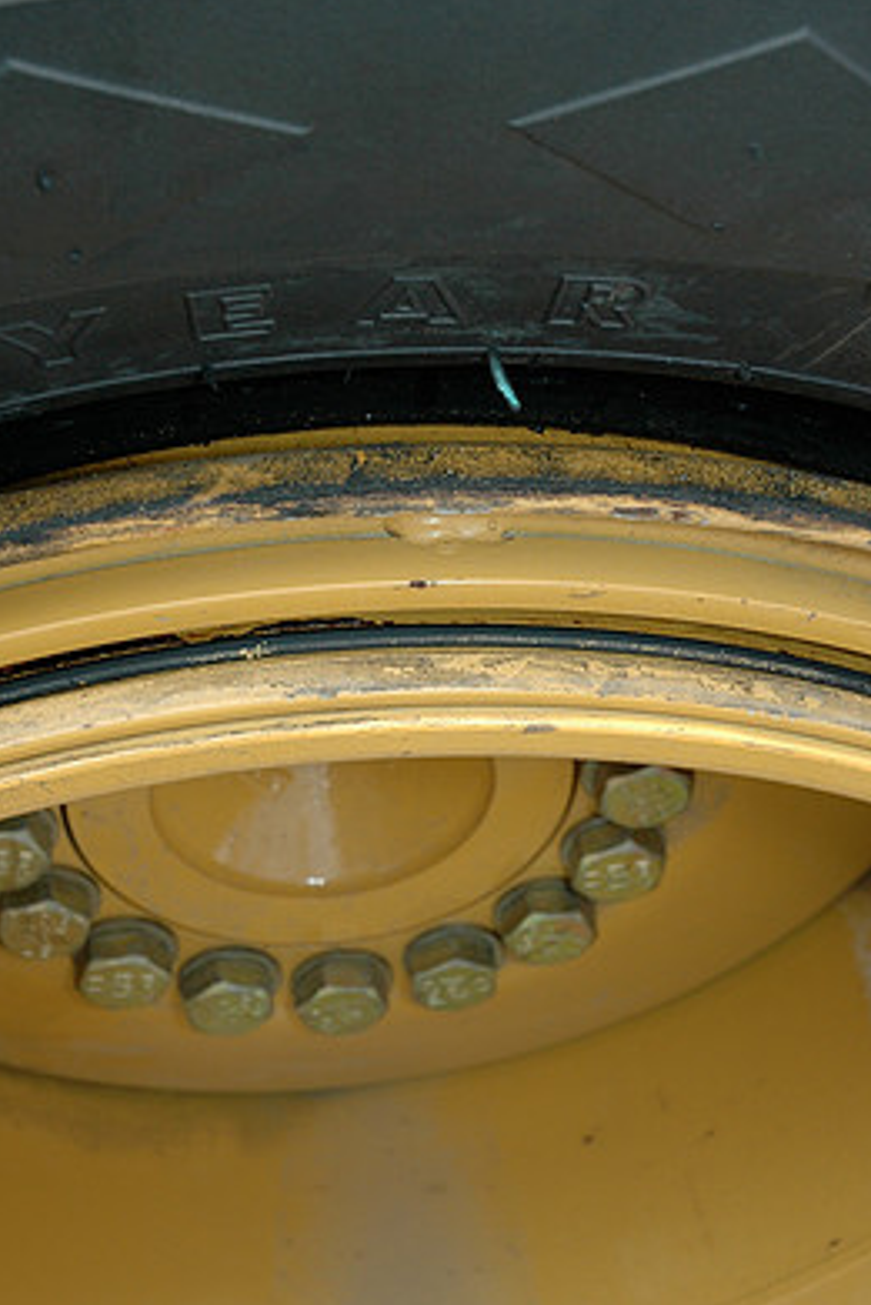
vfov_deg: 29.2
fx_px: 2502
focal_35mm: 69
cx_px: 466
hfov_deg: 19.7
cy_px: 654
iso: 400
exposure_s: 1/250
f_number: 8
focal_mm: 40
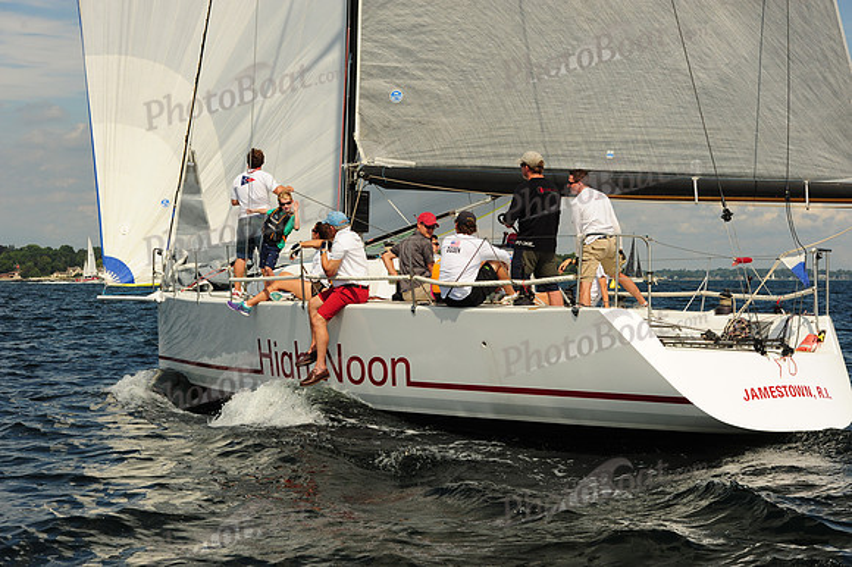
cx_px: 426
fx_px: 1656
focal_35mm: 70
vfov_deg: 19.4
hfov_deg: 28.9
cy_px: 284
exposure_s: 1/1250
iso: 320
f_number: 9
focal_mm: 70
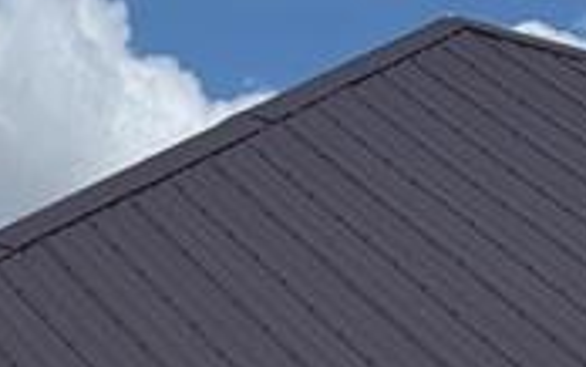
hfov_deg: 9.0
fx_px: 3596
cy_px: 1236
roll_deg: -0.8
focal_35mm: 225
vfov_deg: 5.4
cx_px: -360
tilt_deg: -5.0
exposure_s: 1/11364
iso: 50
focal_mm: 6.76
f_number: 1.78
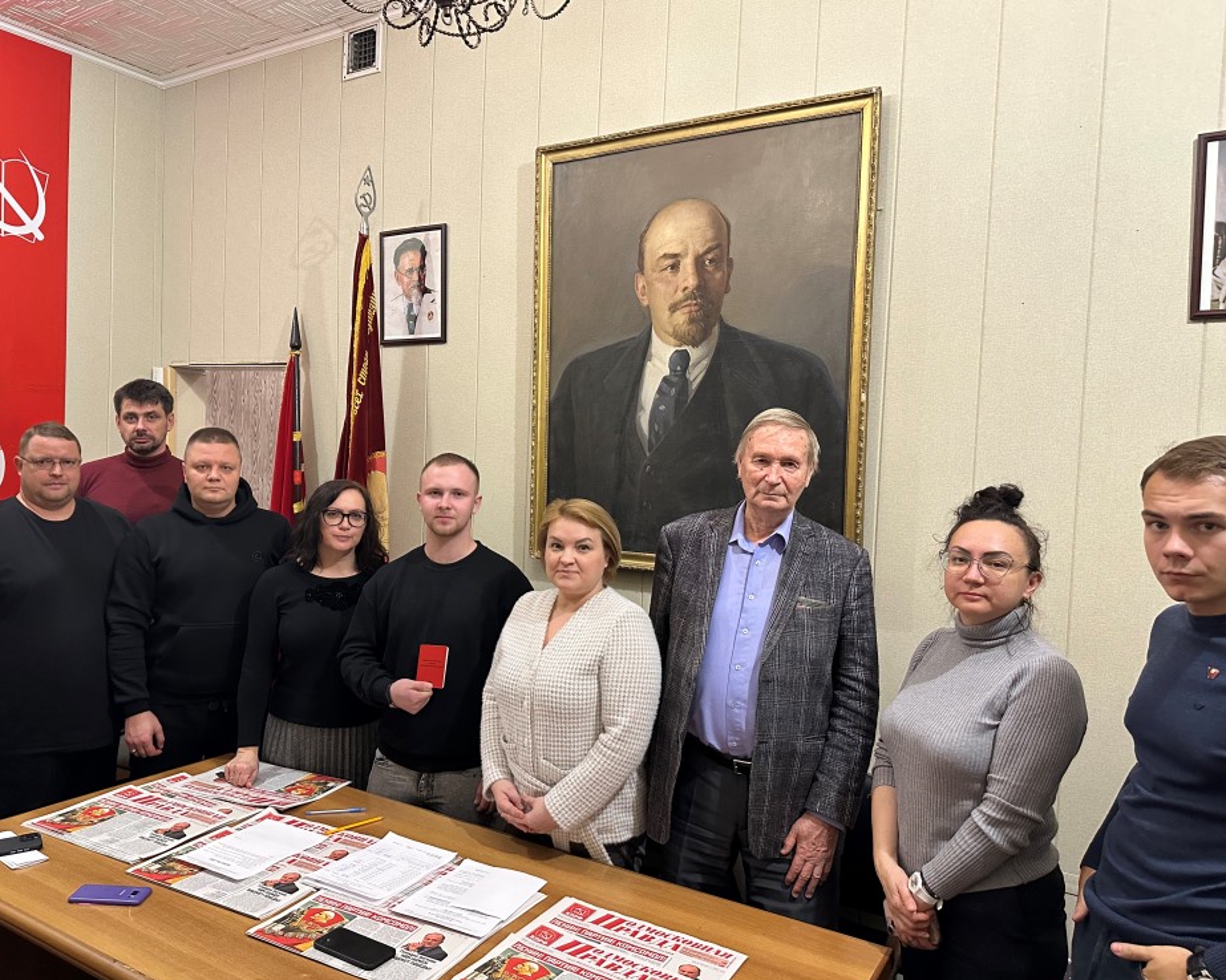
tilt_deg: -1.4
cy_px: 489
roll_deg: -3.0
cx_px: 558
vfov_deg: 54.9
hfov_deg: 65.9
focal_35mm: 26
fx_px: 943
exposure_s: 1/50
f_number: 1.78
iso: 400
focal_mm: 6.86
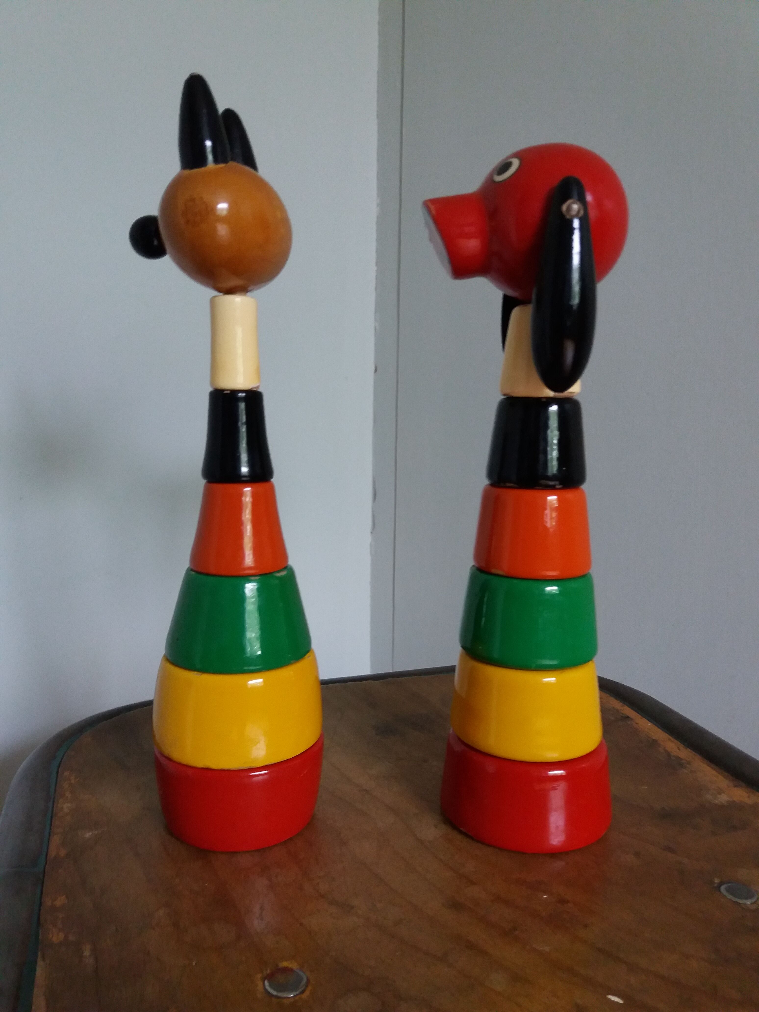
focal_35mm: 28
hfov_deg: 49.7
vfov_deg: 63.4
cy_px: 506
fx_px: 819
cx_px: 380
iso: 160
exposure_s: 1/33
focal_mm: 3.7
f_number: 1.9
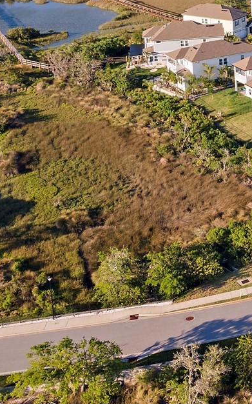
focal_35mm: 65
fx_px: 715
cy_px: 29
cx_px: 400
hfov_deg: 17.5
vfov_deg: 30.0
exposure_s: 1/15
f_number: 2.8
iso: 140
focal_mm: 4.5
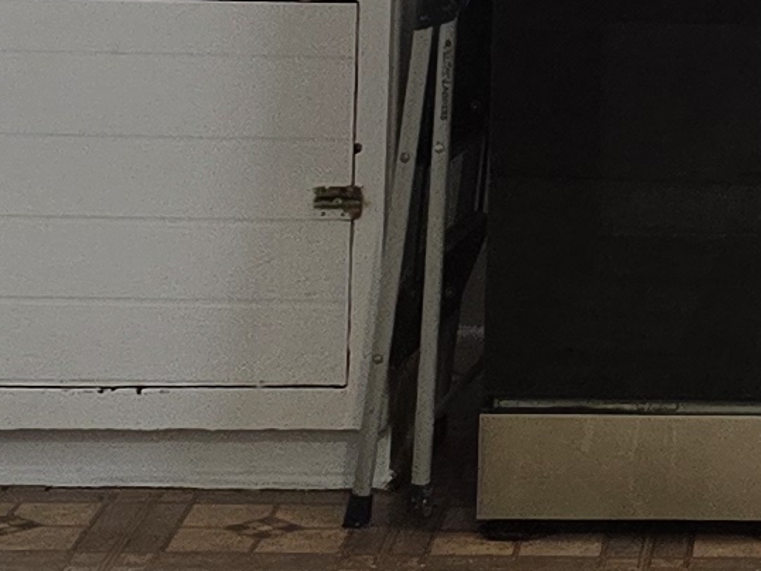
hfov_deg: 10.9
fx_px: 3761
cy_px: -293
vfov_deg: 8.5
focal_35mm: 171
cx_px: 1277
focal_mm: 6.3
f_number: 1.7
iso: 250
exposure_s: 1/120
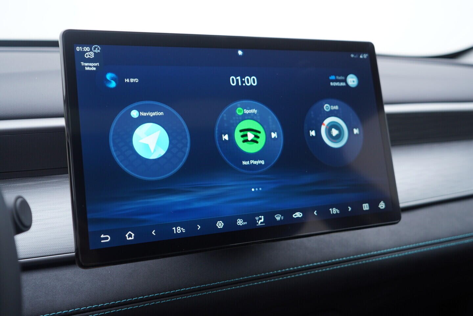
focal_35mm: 36
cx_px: 236
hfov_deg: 53.1
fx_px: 473
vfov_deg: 36.9
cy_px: 158
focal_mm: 24
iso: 125
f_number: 2.8
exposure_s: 1/40
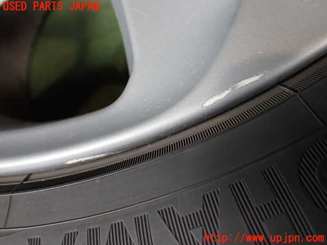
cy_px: 122
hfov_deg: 60.0
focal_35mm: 30
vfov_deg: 46.8
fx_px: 283
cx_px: 164
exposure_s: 1/125
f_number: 2.3
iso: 320
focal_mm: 5.4
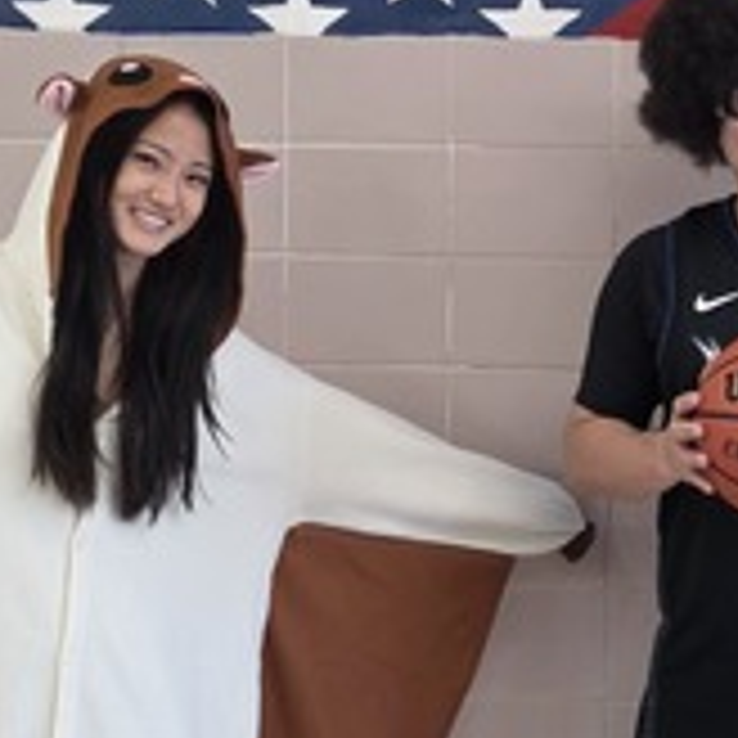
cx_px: 675
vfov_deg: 17.5
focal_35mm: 99
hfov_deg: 17.3
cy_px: 288
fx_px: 2388
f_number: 1.7
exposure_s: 1/120
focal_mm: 6.25
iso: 400
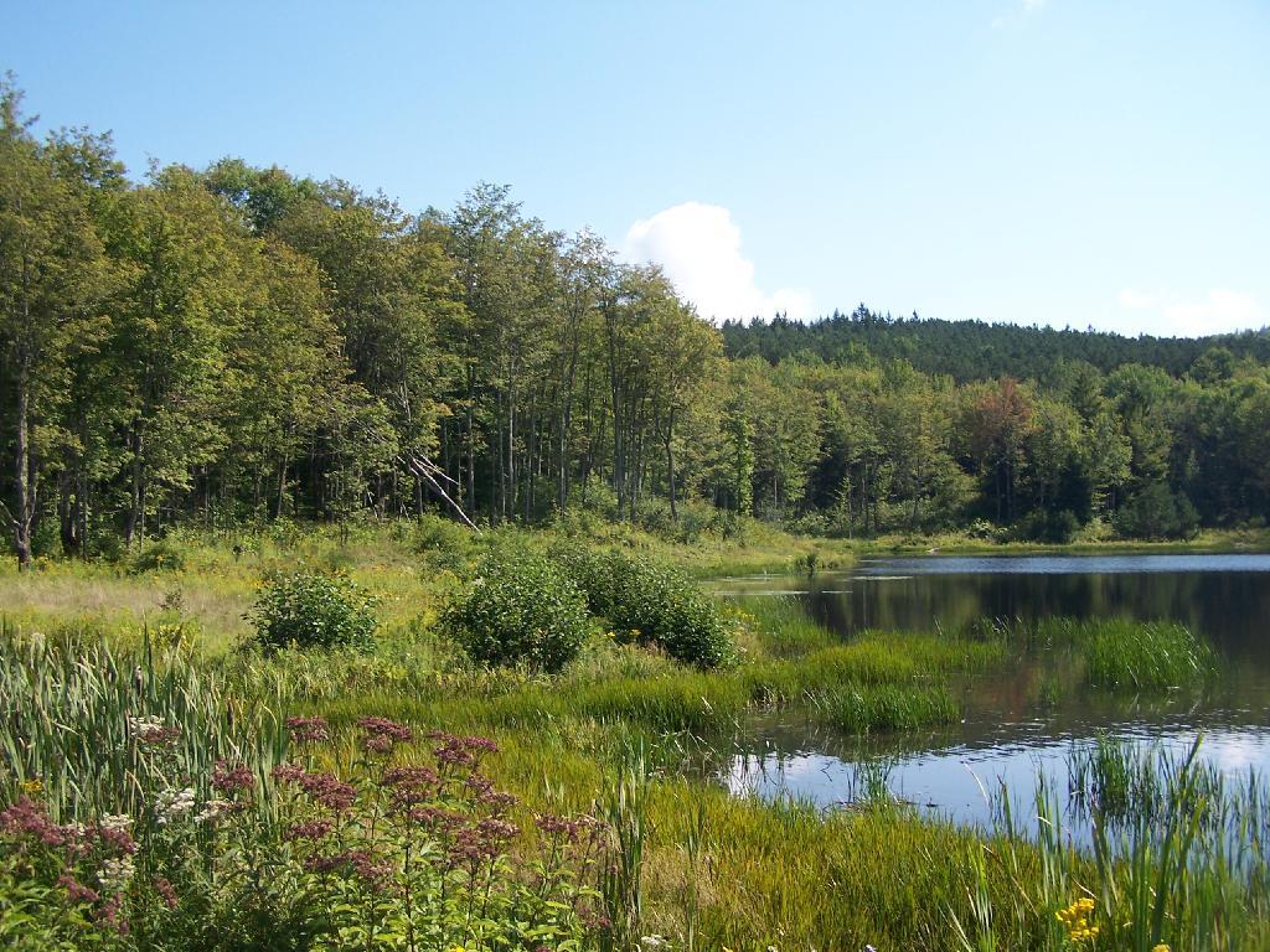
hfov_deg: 49.0
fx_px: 1394
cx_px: 635
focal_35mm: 38
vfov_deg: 37.7
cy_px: 476
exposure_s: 1/800
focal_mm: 6.3
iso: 80
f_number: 2.8
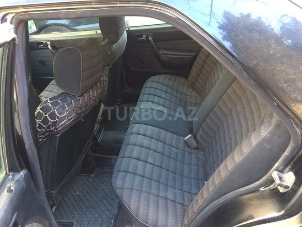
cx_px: 151
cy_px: 114
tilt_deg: -32.9
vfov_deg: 48.2
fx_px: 253
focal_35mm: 29
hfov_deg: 61.7
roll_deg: +2.0
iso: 100
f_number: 2.2
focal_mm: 4.15
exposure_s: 1/33
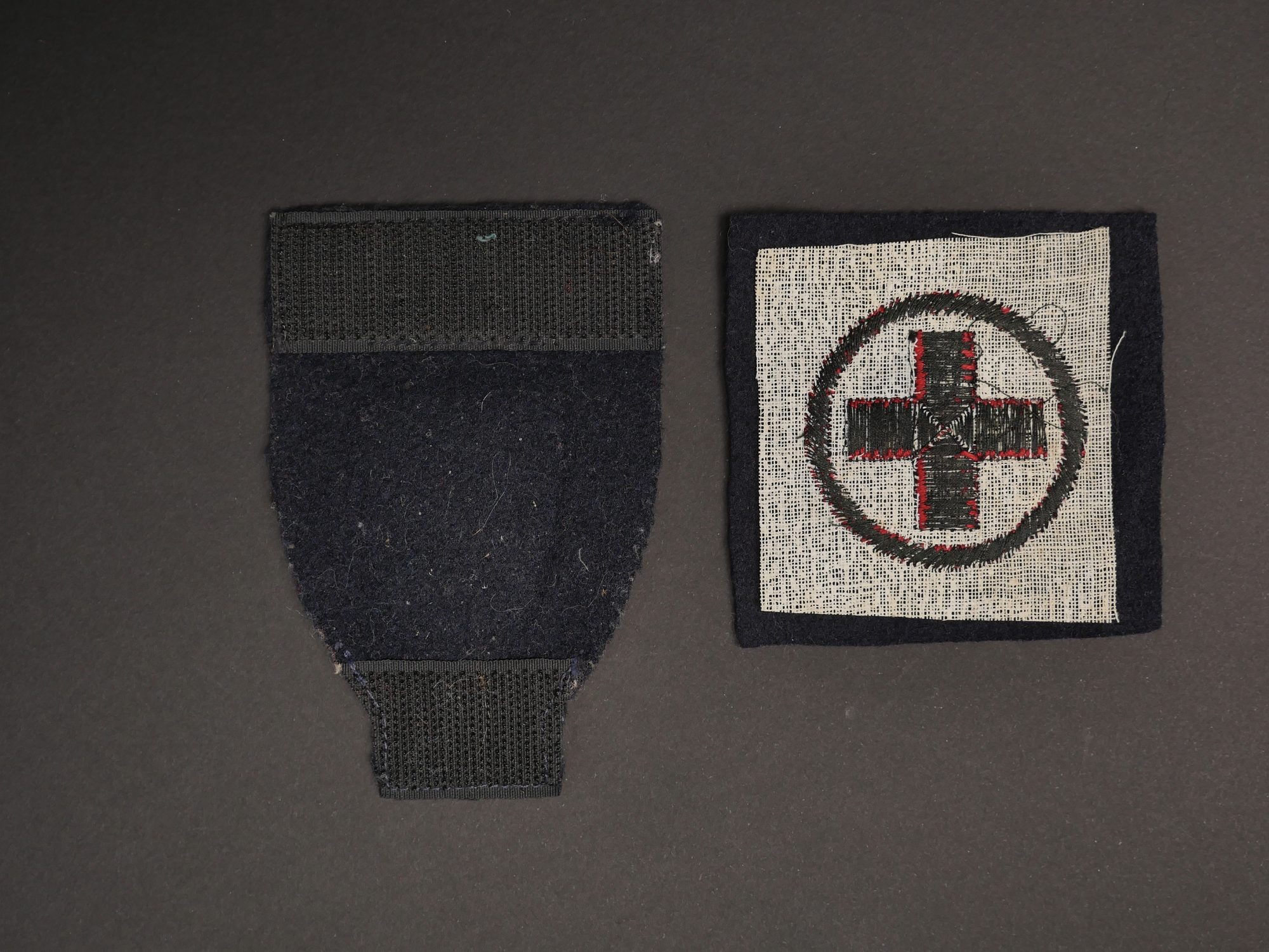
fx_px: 1686
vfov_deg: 31.5
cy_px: 476
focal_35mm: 46
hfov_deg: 41.2
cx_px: 634
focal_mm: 23
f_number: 3.2
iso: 200
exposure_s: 1/100
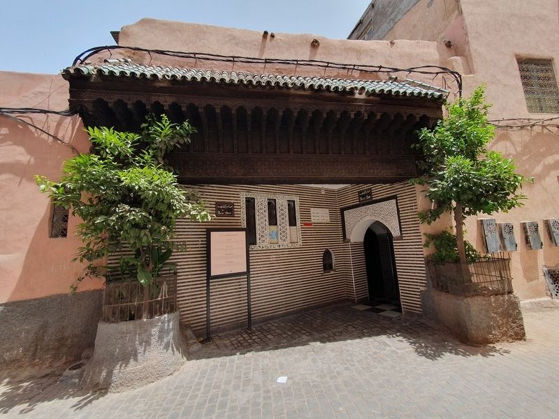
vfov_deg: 89.9
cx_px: 280
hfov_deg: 106.2
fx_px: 210
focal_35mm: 13
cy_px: 210
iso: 50
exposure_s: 1/411
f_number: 2.2
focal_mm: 1.8
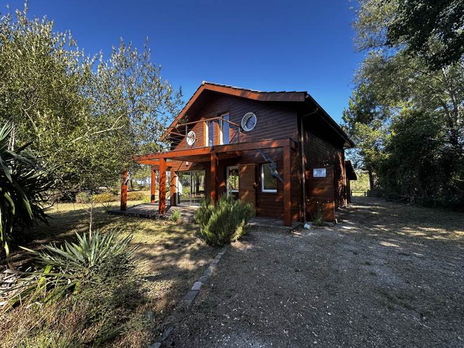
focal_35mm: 14
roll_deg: +0.5
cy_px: 174
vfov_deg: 85.7
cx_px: 232
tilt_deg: +3.6
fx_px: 188
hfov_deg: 102.1
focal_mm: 2.22
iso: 40
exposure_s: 1/282
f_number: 2.2
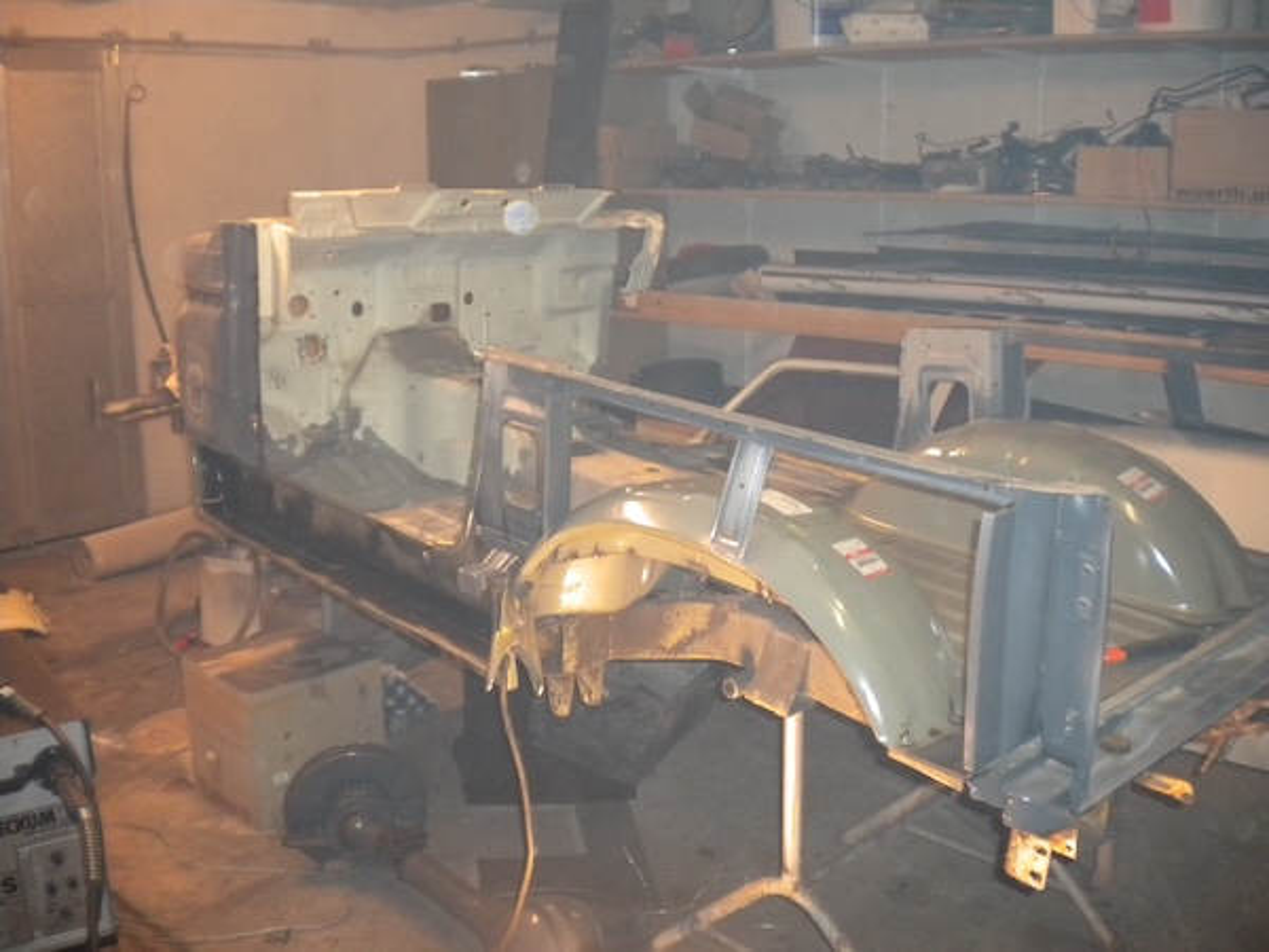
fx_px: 1283
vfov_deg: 40.7
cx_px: 634
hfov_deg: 52.6
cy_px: 476
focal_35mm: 35
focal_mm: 6.3
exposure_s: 1/30
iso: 400
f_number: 3.1
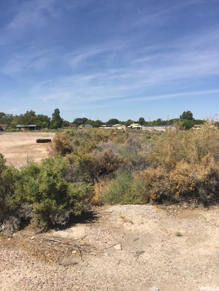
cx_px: 110
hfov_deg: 48.2
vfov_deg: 61.7
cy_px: 146
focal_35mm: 29
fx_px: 245
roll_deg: -1.8
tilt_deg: -4.6
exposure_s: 1/2825
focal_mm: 4.15
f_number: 2.2
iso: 32
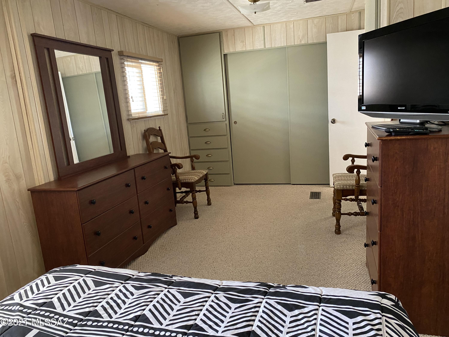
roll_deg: +4.7
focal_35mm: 26
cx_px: 224
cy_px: 168
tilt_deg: -11.5
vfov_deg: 53.1
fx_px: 337
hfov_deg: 67.3
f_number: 1.8
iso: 400
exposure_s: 1/60
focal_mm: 4.25
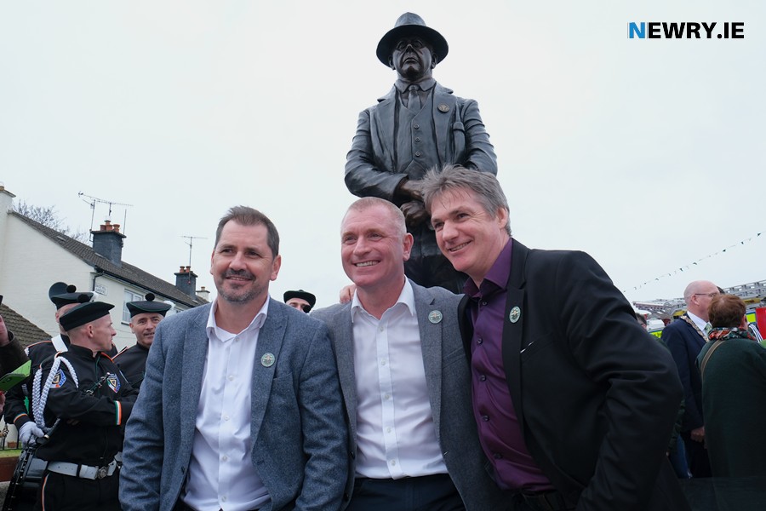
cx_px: 383
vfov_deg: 47.9
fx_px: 574
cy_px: 256
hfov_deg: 67.4
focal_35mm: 27
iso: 500
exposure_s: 1/250
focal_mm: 18
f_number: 8
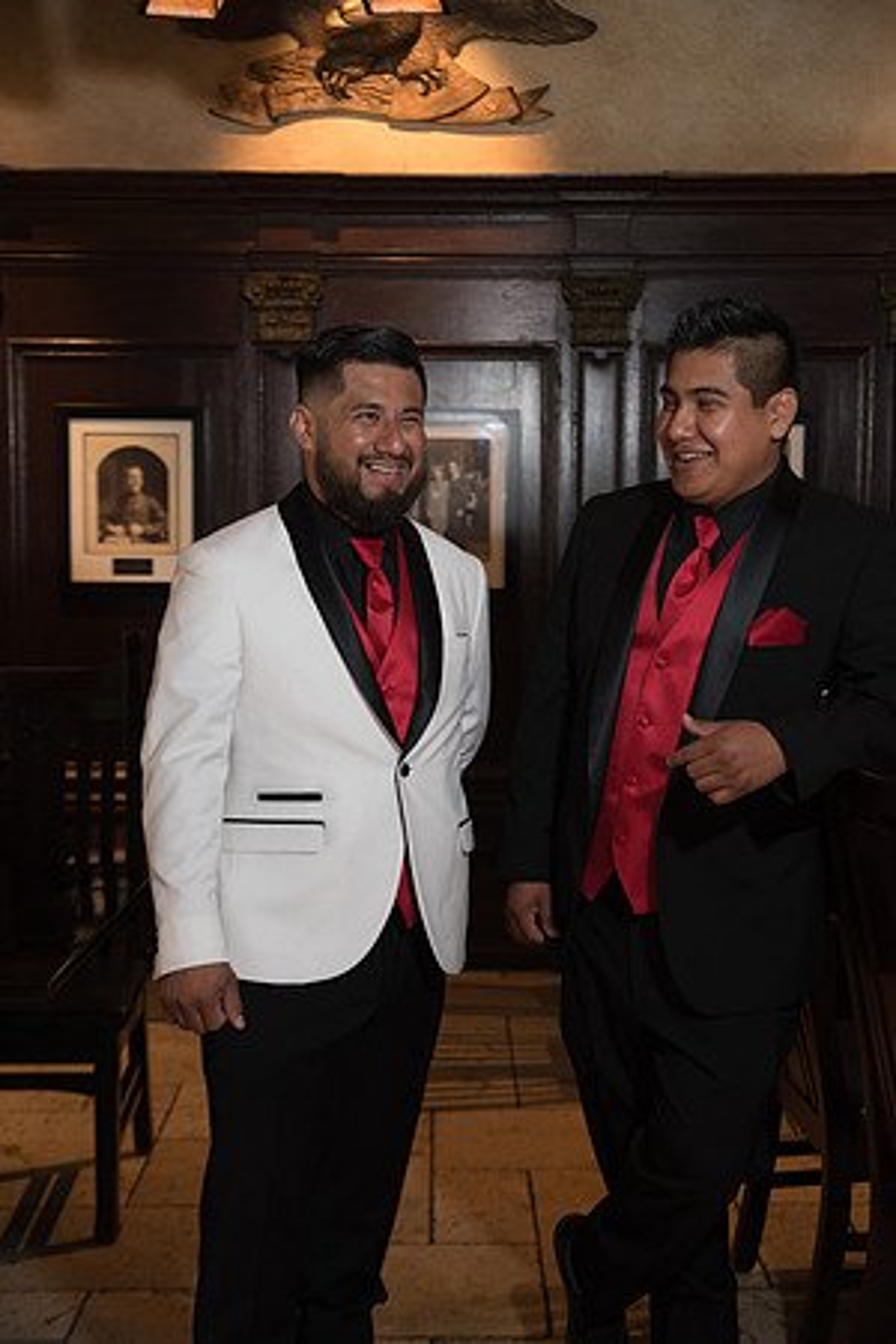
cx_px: 448
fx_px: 1941
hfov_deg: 26.0
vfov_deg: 38.2
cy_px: 672
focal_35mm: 52
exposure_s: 1/125
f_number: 3.5
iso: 1250
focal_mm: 52
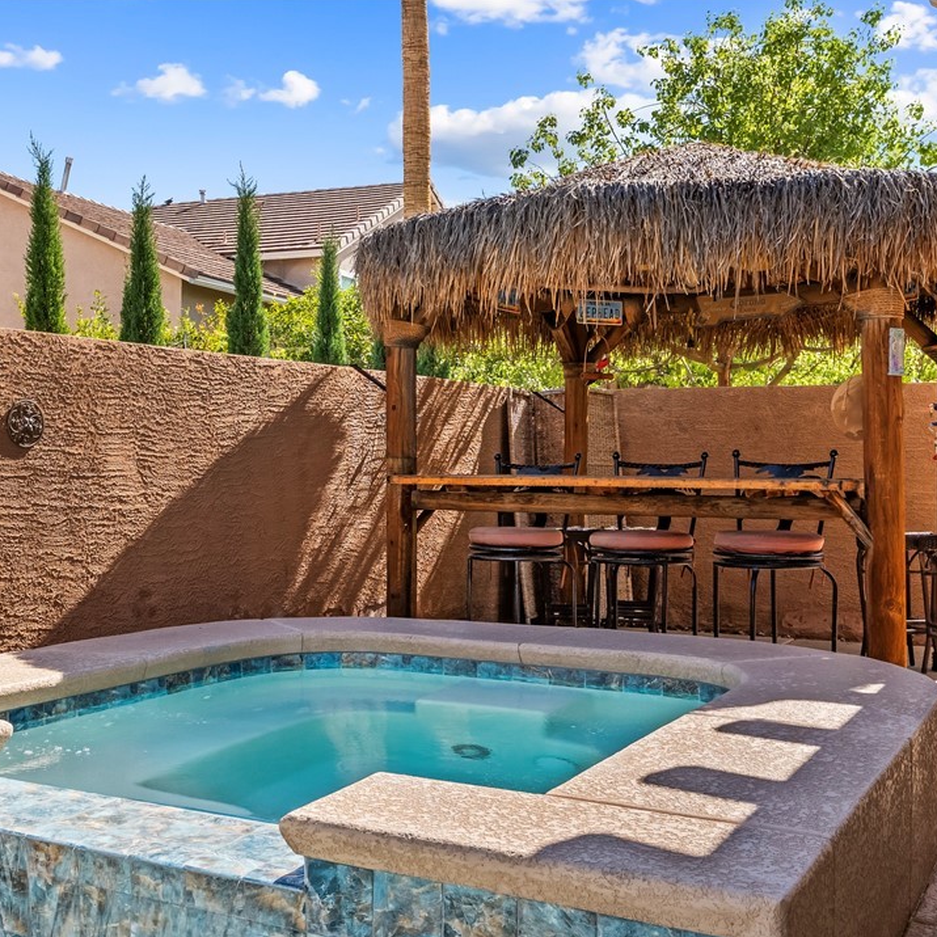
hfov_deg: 41.7
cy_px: 470
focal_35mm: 40
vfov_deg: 41.9
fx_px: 1225
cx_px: 397
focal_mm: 21
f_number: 8
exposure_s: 1/8000
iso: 400
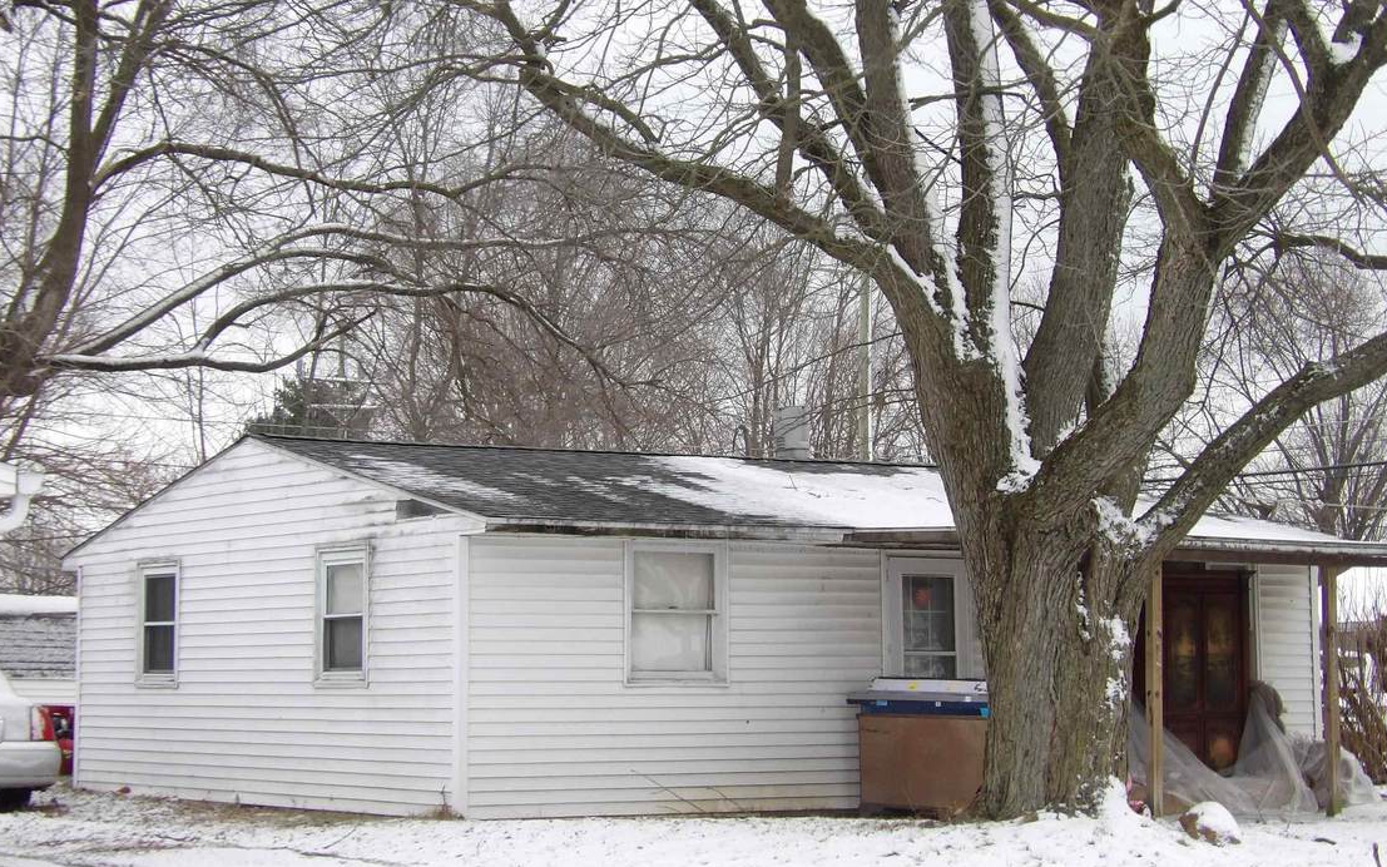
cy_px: 360
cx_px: 675
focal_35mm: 76
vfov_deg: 17.2
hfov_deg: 27.1
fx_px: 2873
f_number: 4
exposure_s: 1/68
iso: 100
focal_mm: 11.1
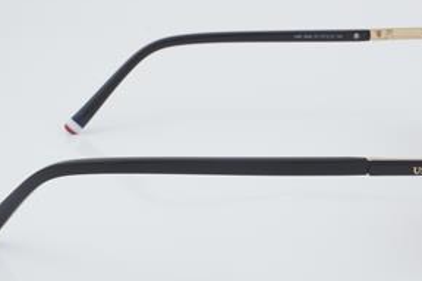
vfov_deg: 13.2
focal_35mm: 104
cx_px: 256
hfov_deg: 19.6
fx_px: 1219
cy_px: 139
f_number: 32
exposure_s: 1/3
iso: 100
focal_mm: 50
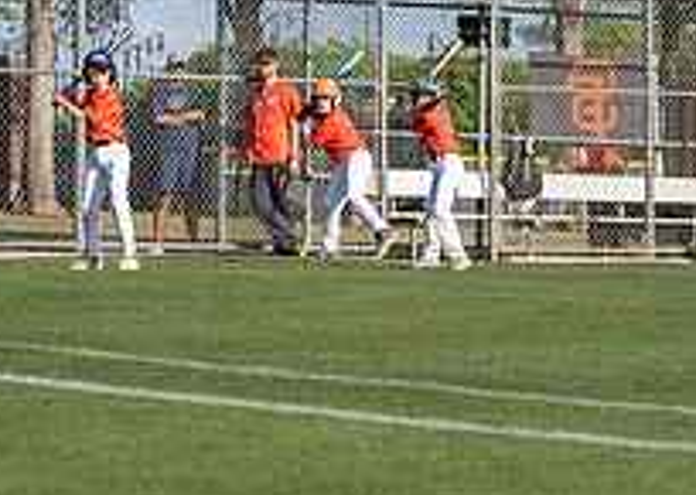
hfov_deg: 8.7
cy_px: 133
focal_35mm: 230
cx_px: 582
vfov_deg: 6.2
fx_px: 4539
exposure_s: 1/2000
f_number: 2.8
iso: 100
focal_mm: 70
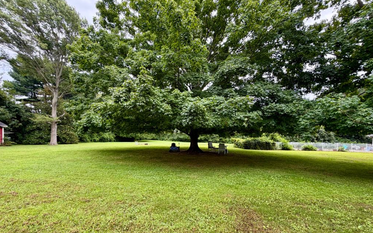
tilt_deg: +1.7
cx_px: 186
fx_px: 152
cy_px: 140
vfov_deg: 74.0
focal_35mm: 15
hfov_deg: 101.5
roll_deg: -0.8
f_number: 2.2
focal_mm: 2.22
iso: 50
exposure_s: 1/121
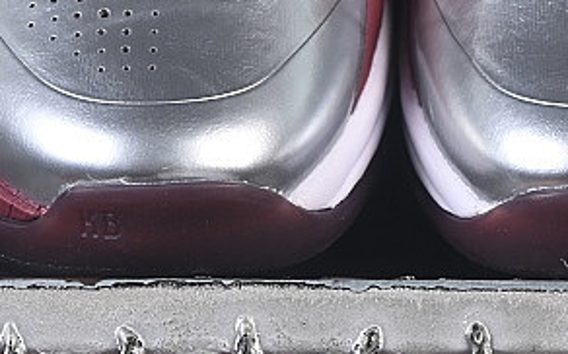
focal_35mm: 283
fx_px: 4377
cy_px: -154
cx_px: 410
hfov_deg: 7.4
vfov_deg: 4.6
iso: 160
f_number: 7.1
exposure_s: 1/80
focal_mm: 50
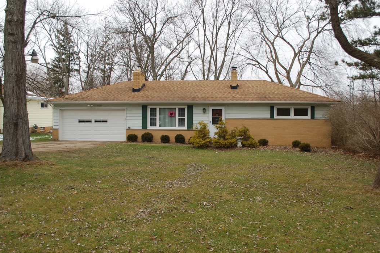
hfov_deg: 60.3
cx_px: 195
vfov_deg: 42.3
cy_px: 131
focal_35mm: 31
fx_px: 327
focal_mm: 20
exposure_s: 1/125
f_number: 5.6
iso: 100
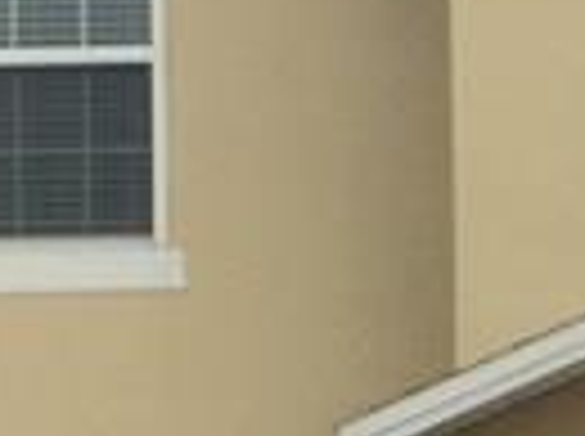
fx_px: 3863
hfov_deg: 8.6
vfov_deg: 6.4
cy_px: 724
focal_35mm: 229
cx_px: 693
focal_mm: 4.15
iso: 32
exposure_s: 1/2933
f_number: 2.2
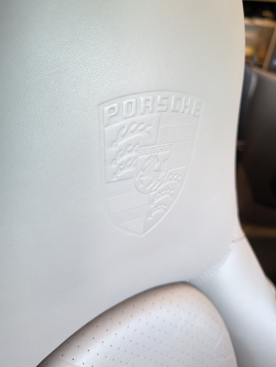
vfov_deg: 71.6
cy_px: 184
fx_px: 255
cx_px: 138
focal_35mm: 24
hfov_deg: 56.9
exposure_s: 1/120
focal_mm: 6.9
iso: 652
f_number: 1.68
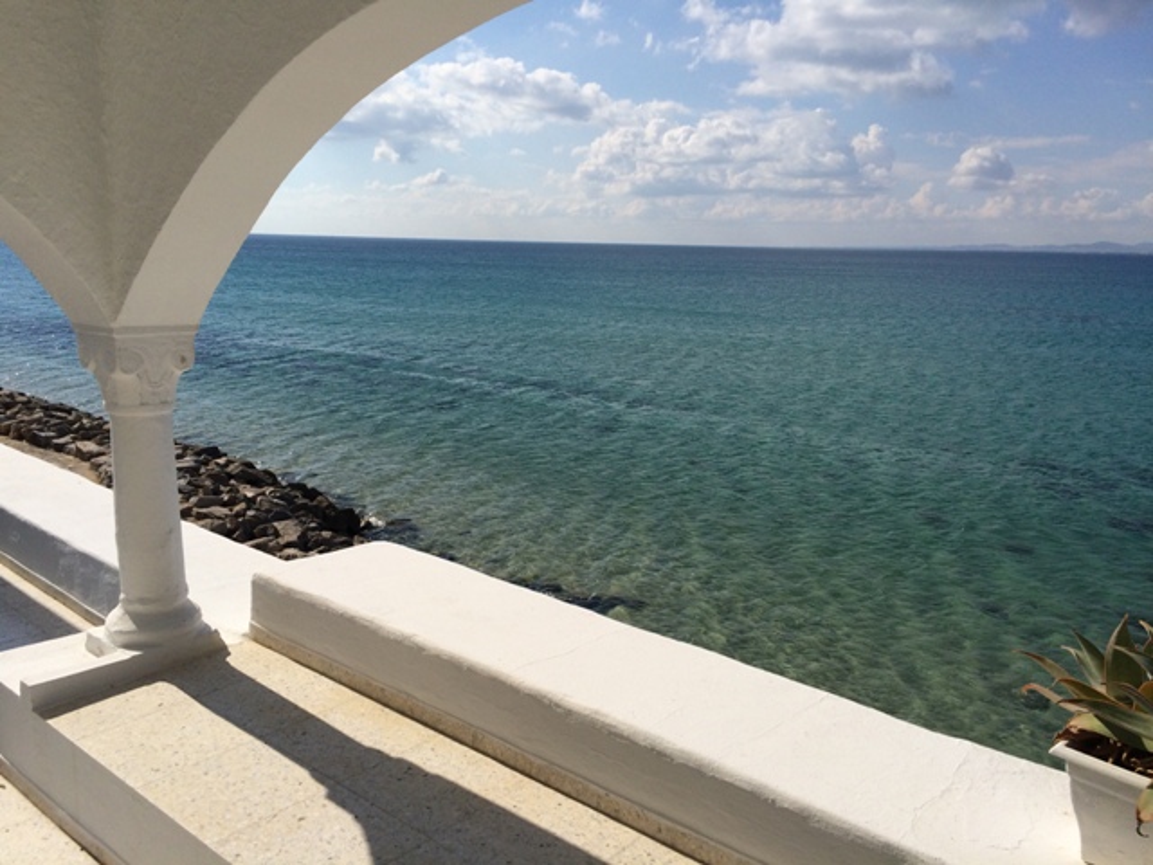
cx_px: 576
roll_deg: -2.4
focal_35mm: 29
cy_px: 432
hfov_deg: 61.7
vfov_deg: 48.2
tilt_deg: -11.1
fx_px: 966
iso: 32
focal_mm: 4.15
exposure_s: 1/5882
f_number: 2.2
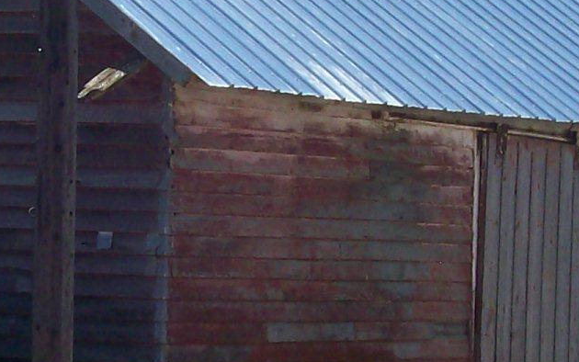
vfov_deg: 6.1
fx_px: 3425
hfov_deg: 9.6
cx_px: 114
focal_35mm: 217
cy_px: 195
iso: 80
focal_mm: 9.4
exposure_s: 1/431
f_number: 6
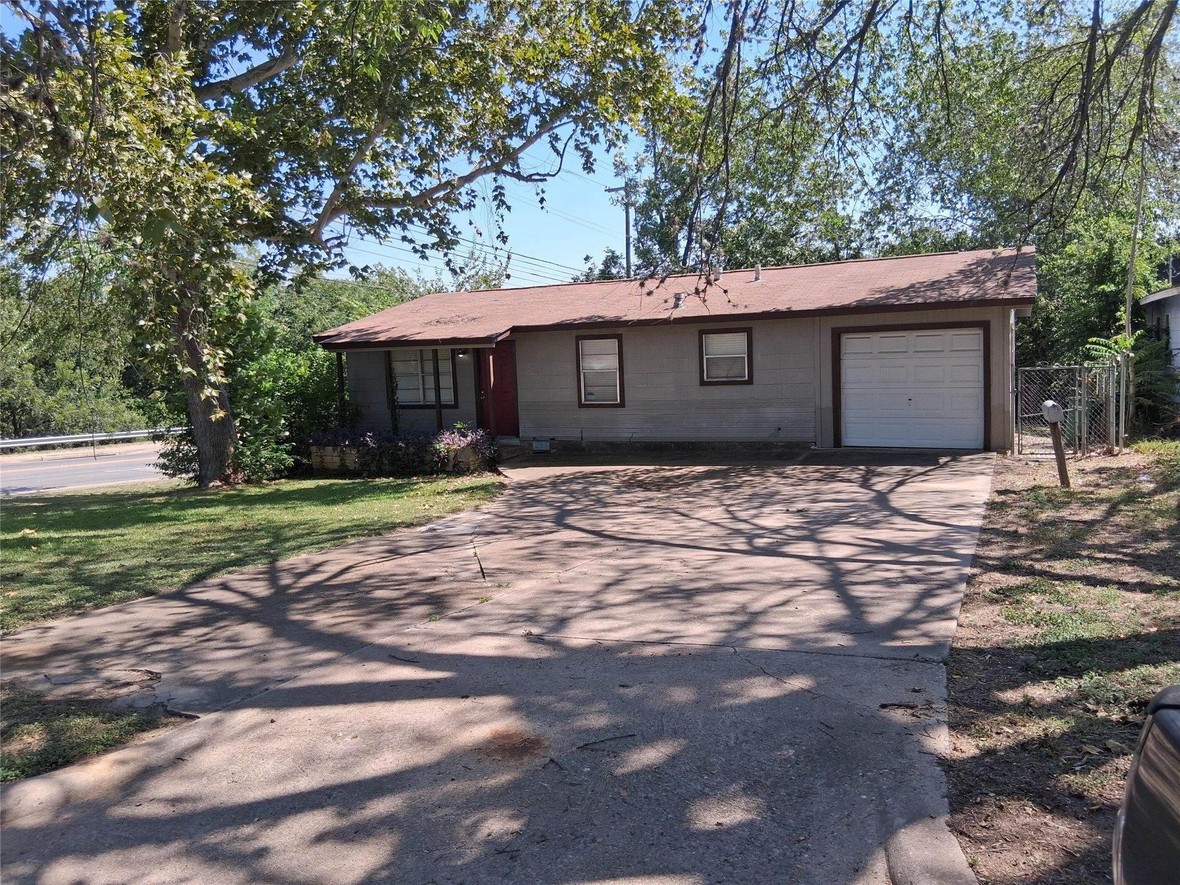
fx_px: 886
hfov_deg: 67.3
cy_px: 442
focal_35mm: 26
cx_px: 590
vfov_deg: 53.1
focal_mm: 3.98
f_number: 1.8
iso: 25
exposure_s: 1/328
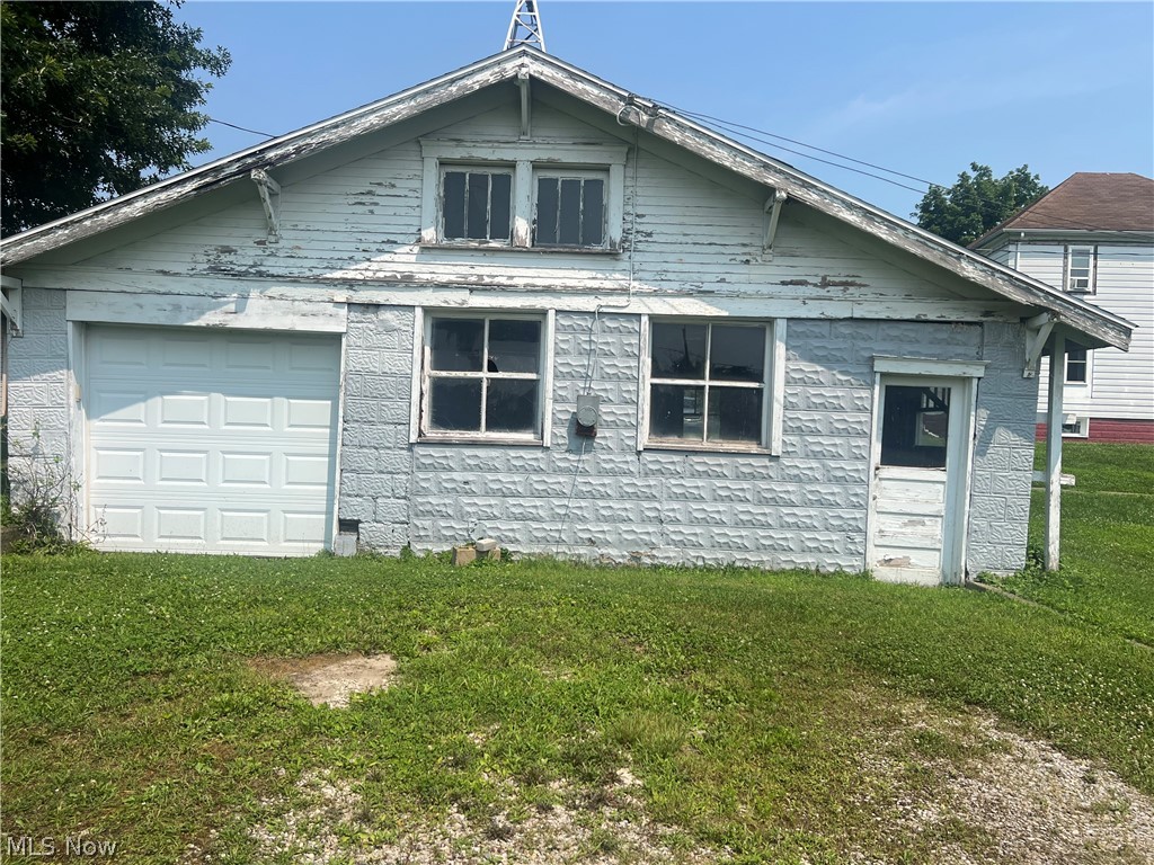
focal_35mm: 26
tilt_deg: +0.3
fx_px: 867
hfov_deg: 67.3
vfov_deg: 53.1
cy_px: 432
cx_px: 577
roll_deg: -1.7
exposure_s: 1/5882
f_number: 1.5
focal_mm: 5.7
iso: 50
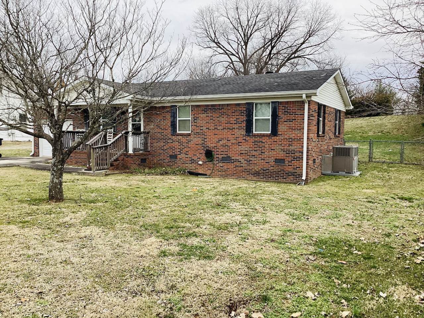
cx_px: 212
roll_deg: +0.2
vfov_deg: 45.4
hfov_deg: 58.4
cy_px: 159
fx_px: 380
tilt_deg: -1.8
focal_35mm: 31
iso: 40
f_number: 2.4
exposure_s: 1/120
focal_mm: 3.3
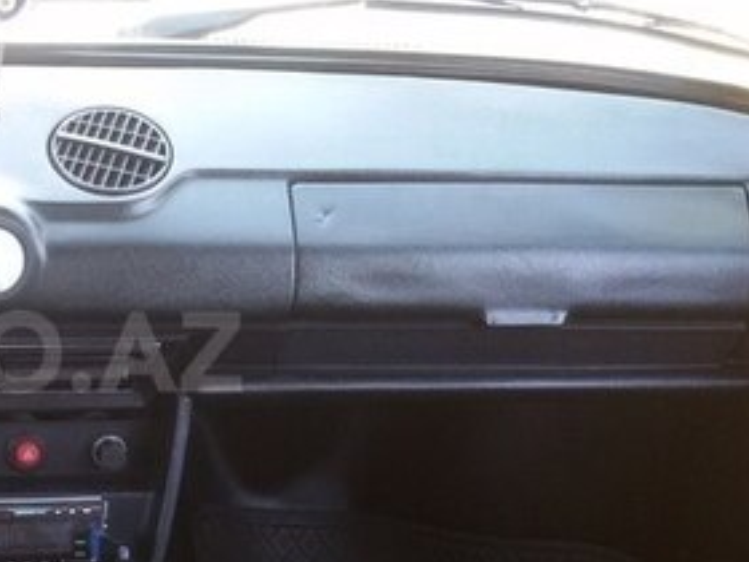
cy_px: 352
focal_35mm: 73
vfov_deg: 20.1
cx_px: -32
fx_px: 1580
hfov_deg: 25.1
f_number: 2.4
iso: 100
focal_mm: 2.93
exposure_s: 1/33
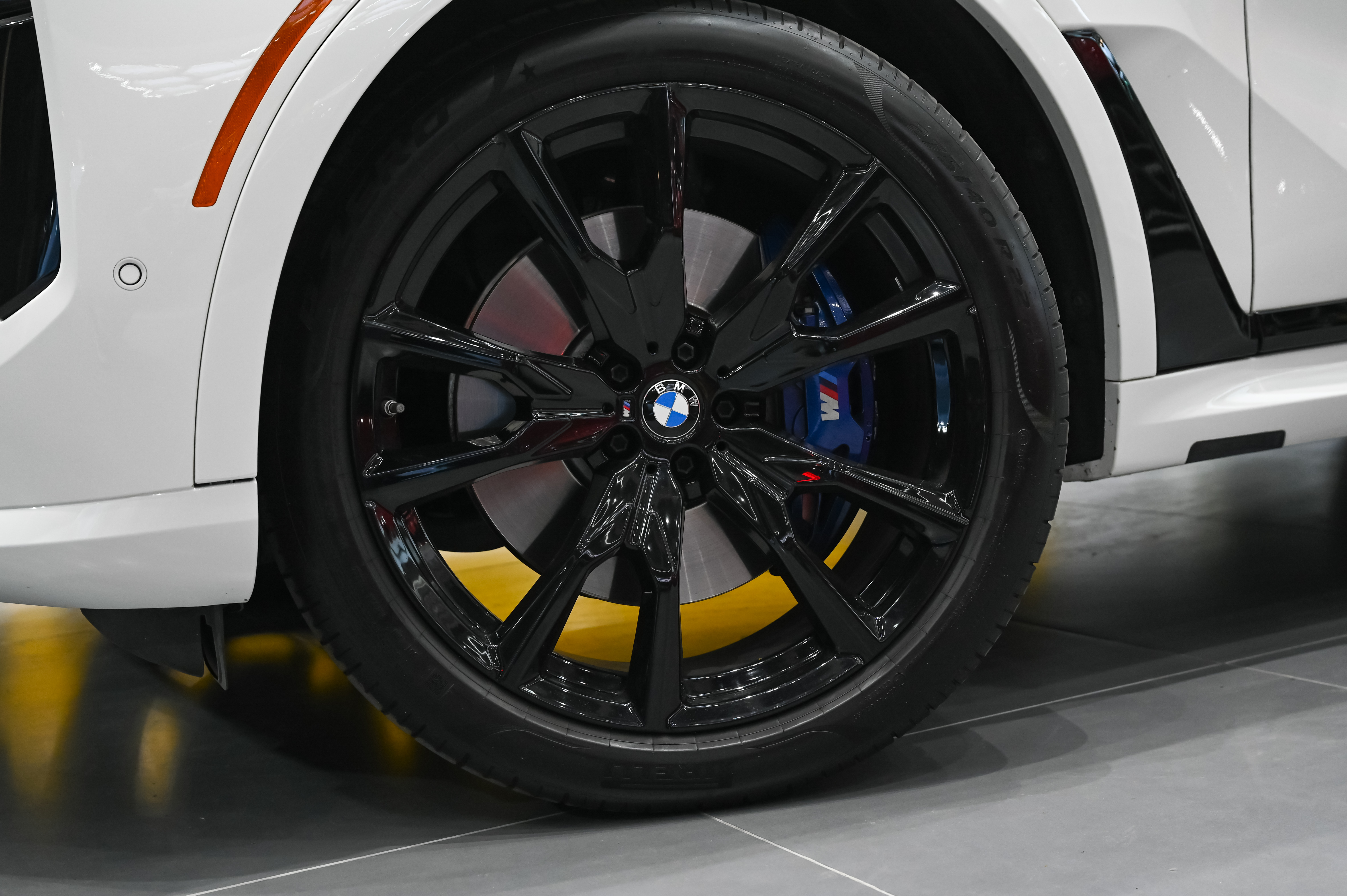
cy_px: 448
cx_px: 674
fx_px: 1907
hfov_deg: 38.9
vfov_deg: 26.4
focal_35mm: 51
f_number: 5.6
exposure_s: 1/160
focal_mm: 51
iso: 2500
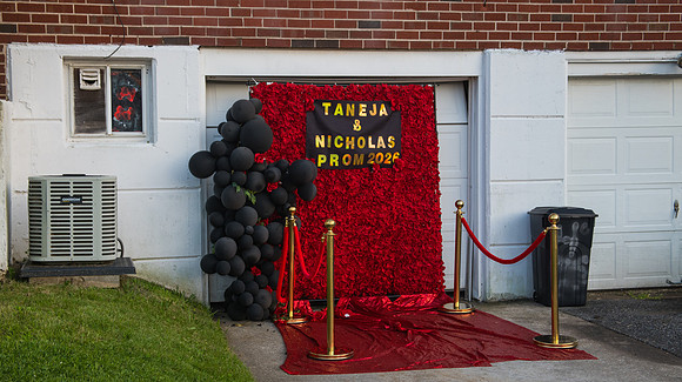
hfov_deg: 34.5
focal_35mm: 61
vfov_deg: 19.7
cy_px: 191
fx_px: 1098
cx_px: 341
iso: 800
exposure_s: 1/125
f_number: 6.3
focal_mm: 56
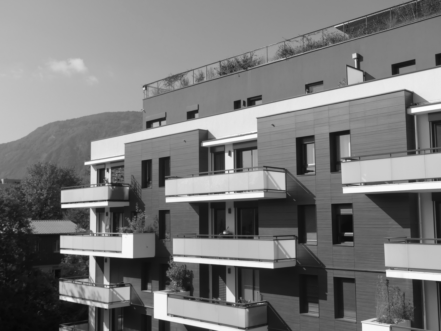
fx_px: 522
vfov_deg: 35.1
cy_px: 166
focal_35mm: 41
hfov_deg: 45.8
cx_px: 220
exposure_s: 1/2000
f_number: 3.2
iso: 100
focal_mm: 7.4
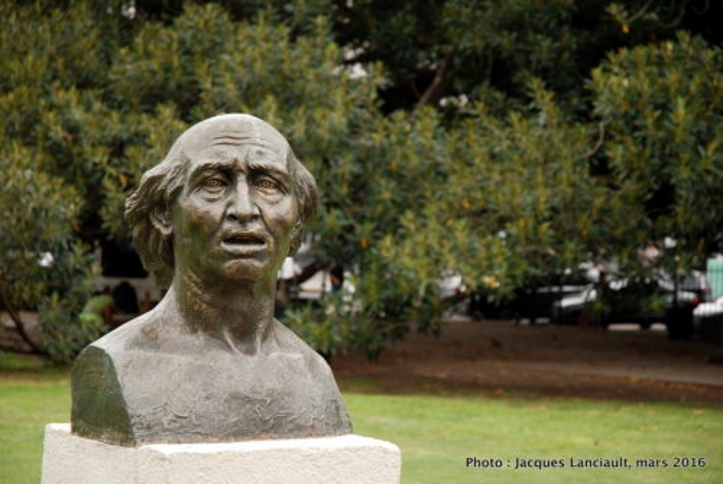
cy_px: 242
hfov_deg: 19.4
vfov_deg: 13.1
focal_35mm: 105
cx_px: 362
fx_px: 2112
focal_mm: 70
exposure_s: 1/125
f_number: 4.5
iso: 100
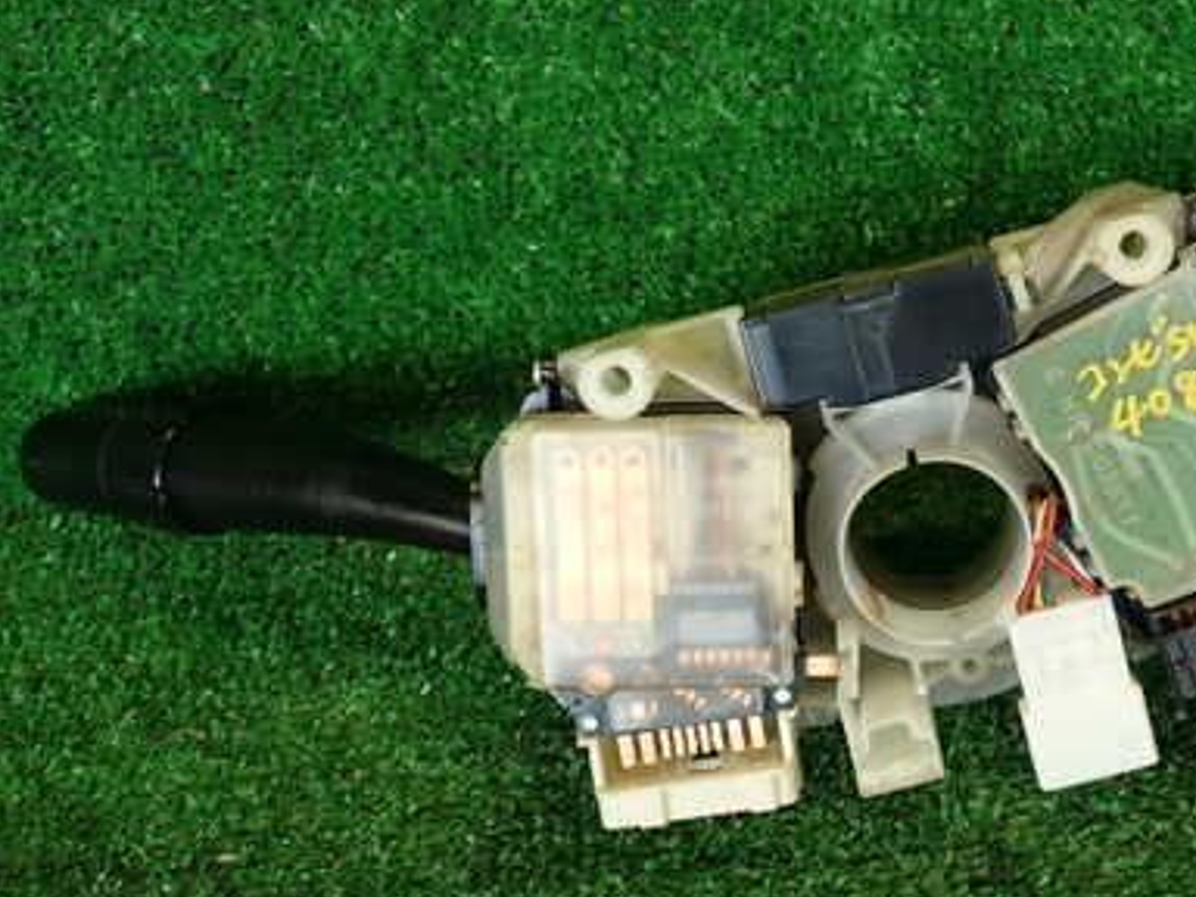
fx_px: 1728
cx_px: 881
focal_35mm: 50
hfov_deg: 37.4
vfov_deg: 29.1
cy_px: 424
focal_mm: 5.79
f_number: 2.4
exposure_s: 1/60
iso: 160
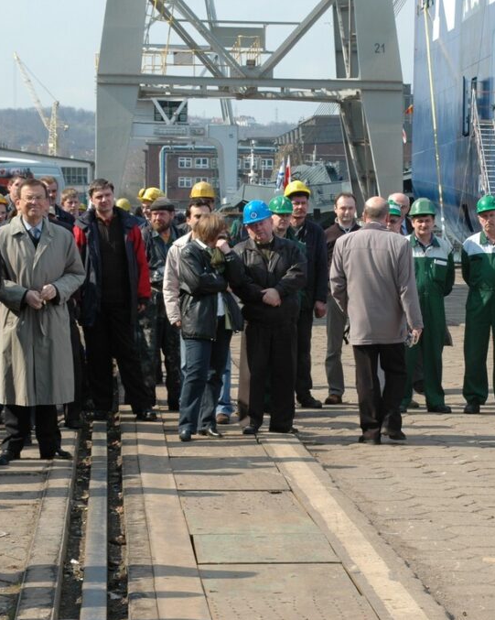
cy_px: 311
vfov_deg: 14.6
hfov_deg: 11.6
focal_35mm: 132
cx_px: 415
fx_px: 2419
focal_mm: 62
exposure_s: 1/160
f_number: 11
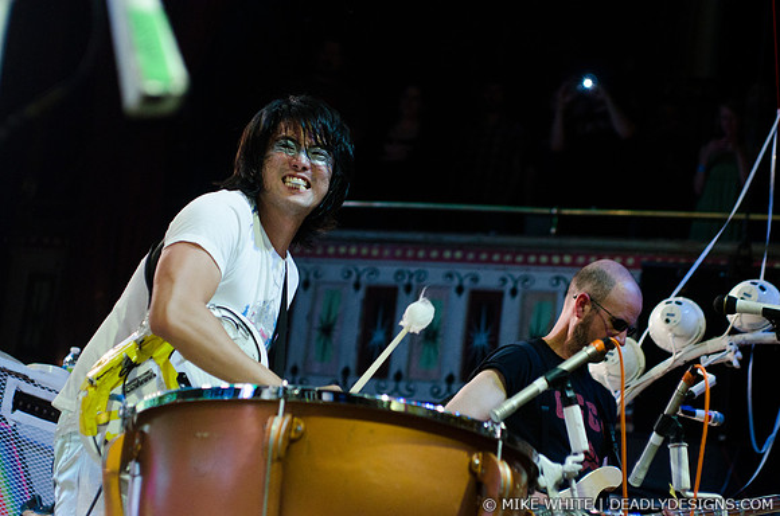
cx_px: 390
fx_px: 2270
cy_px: 258
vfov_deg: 13.0
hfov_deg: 19.5
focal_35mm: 105
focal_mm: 70
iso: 1600
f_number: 3.5
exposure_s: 1/640
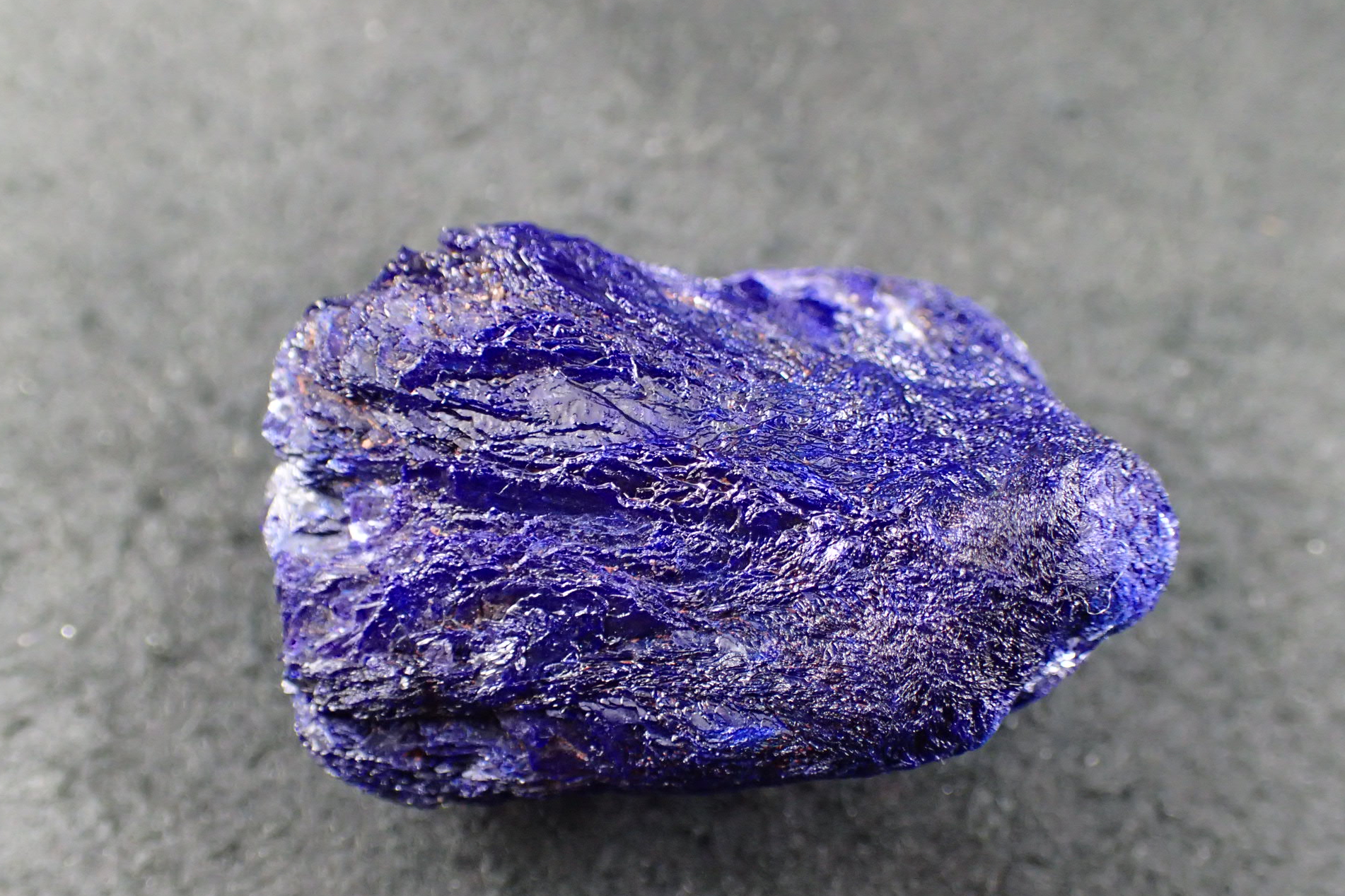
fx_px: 1569
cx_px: 673
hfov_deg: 46.4
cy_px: 476
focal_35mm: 42
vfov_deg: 31.9
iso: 800
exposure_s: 1/160
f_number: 2.8
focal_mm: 7.34
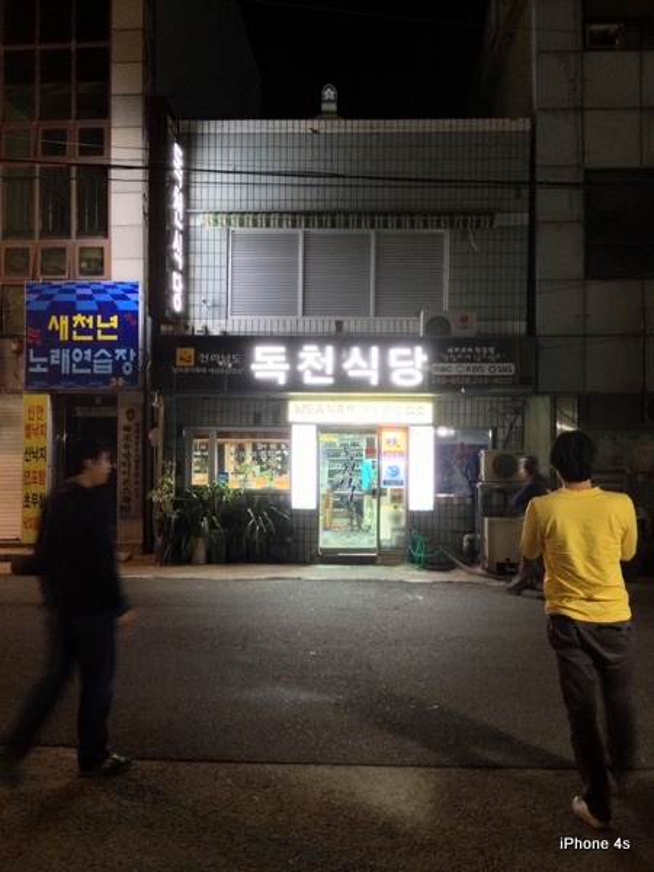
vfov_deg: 52.6
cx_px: 327
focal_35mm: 35
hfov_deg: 40.7
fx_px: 882
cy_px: 436
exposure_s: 1/15
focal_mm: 4.28
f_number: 2.4
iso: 400
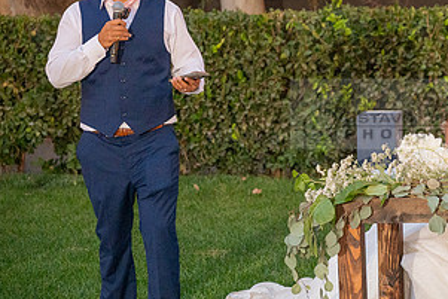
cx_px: 420
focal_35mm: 160
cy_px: 114
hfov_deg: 12.7
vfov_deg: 8.6
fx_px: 1992
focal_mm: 83
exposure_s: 1/200
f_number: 4
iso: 2500
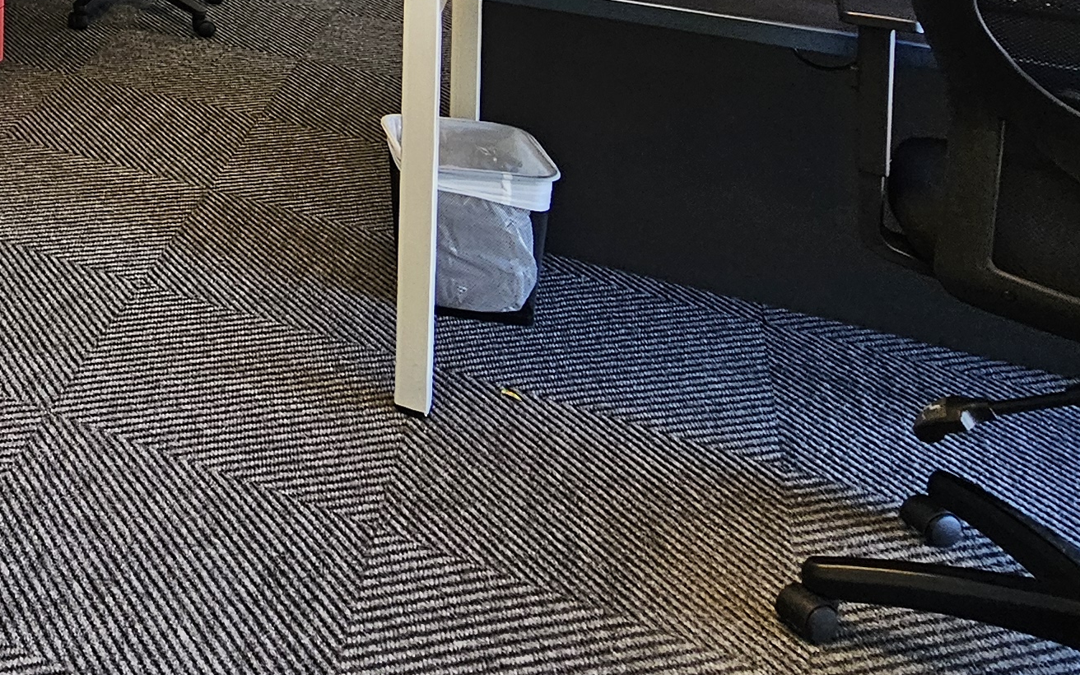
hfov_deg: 34.6
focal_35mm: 42
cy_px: -317
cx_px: -295
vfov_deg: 24.4
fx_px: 1236
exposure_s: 1/50
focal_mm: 2.2
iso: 100
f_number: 2.2
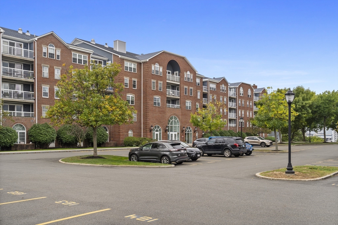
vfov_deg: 37.9
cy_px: 112
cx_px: 169
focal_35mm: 35
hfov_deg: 54.4
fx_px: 329
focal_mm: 35
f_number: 7.1
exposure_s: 1/250
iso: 320
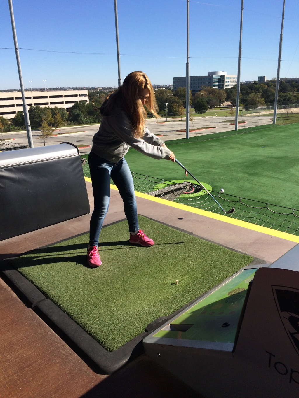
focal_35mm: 29
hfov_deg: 48.2
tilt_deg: -19.4
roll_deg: +3.1
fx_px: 334
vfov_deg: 61.7
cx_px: 150
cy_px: 199
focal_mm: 4.15
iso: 32
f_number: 2.2
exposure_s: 1/1953
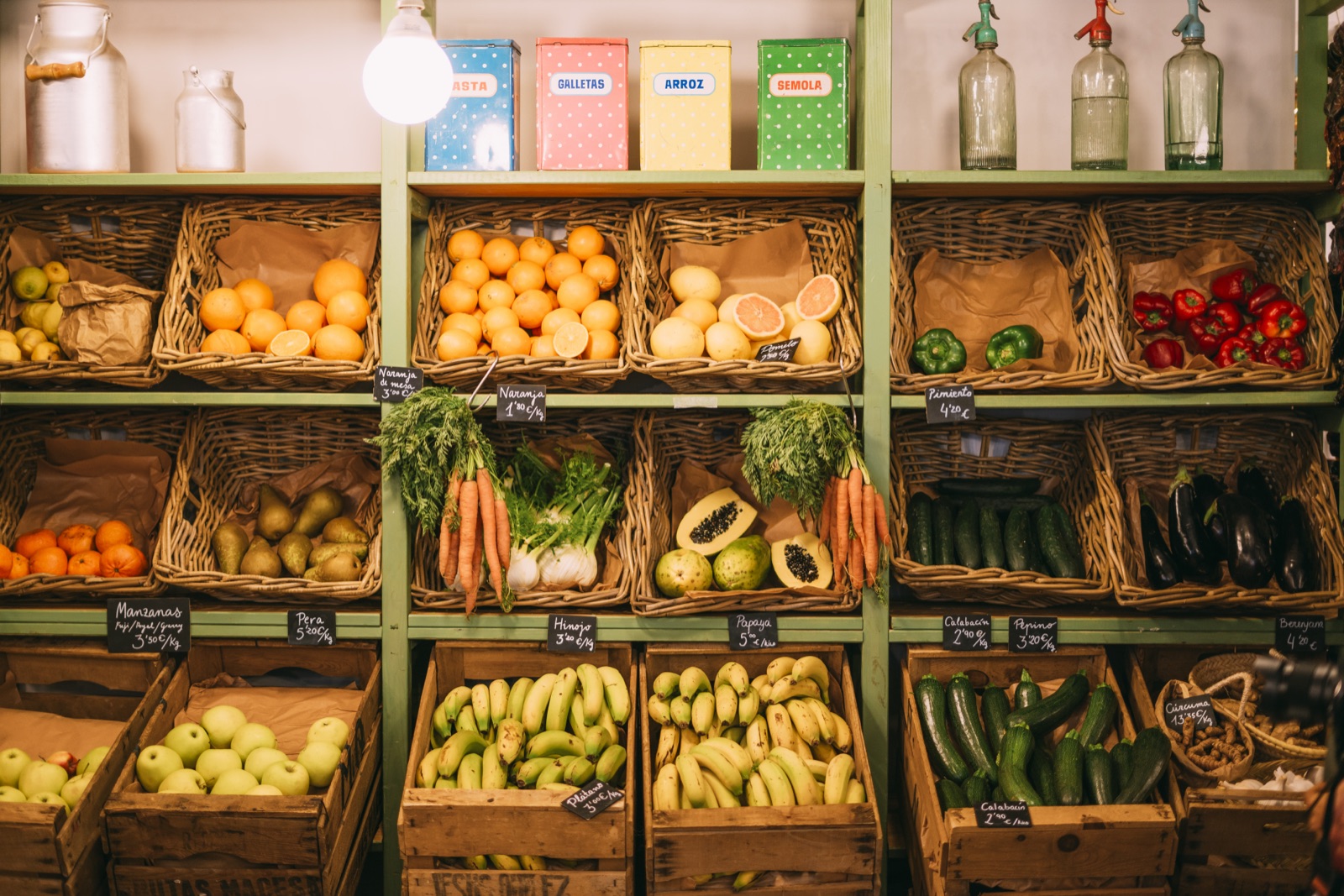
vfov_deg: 27.0
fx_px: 1867
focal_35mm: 50
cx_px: 672
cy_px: 448
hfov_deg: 39.6
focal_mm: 50
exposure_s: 1/100
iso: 500
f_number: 1.8
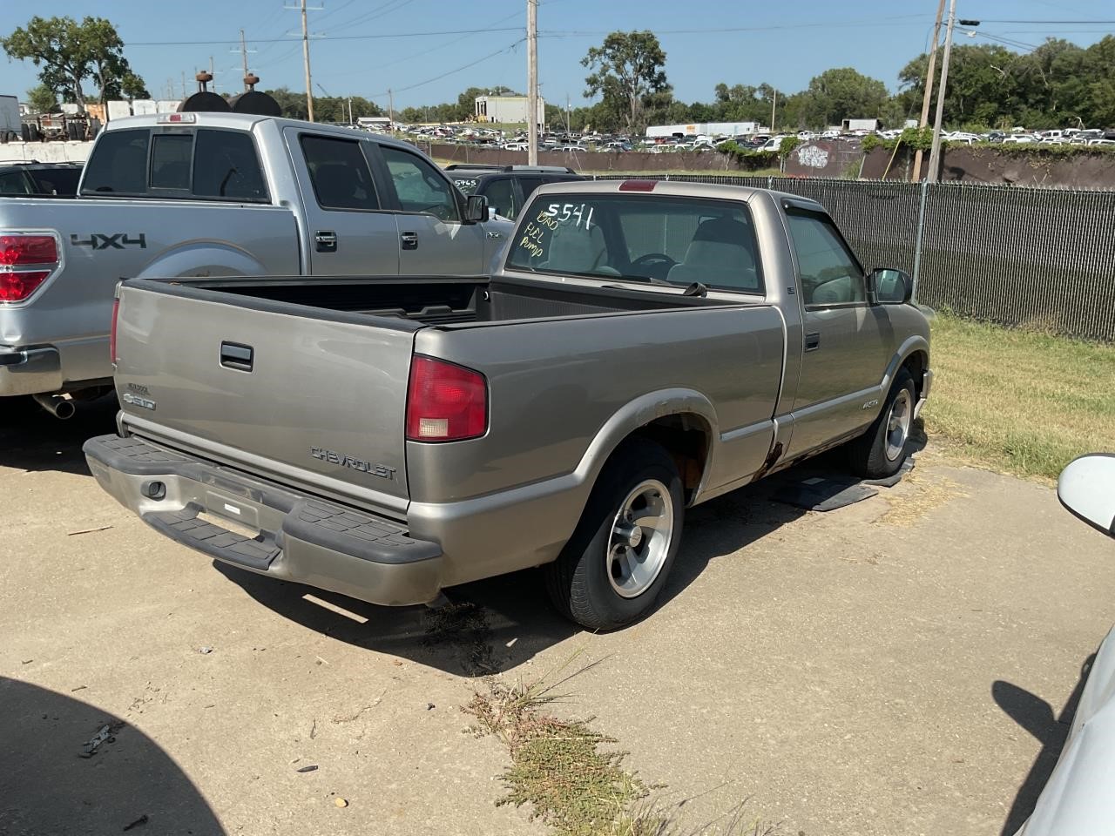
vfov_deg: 48.2
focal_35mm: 29
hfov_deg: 61.7
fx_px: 934
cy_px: 418
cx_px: 558
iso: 16
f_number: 1.8
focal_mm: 3
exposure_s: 1/1786
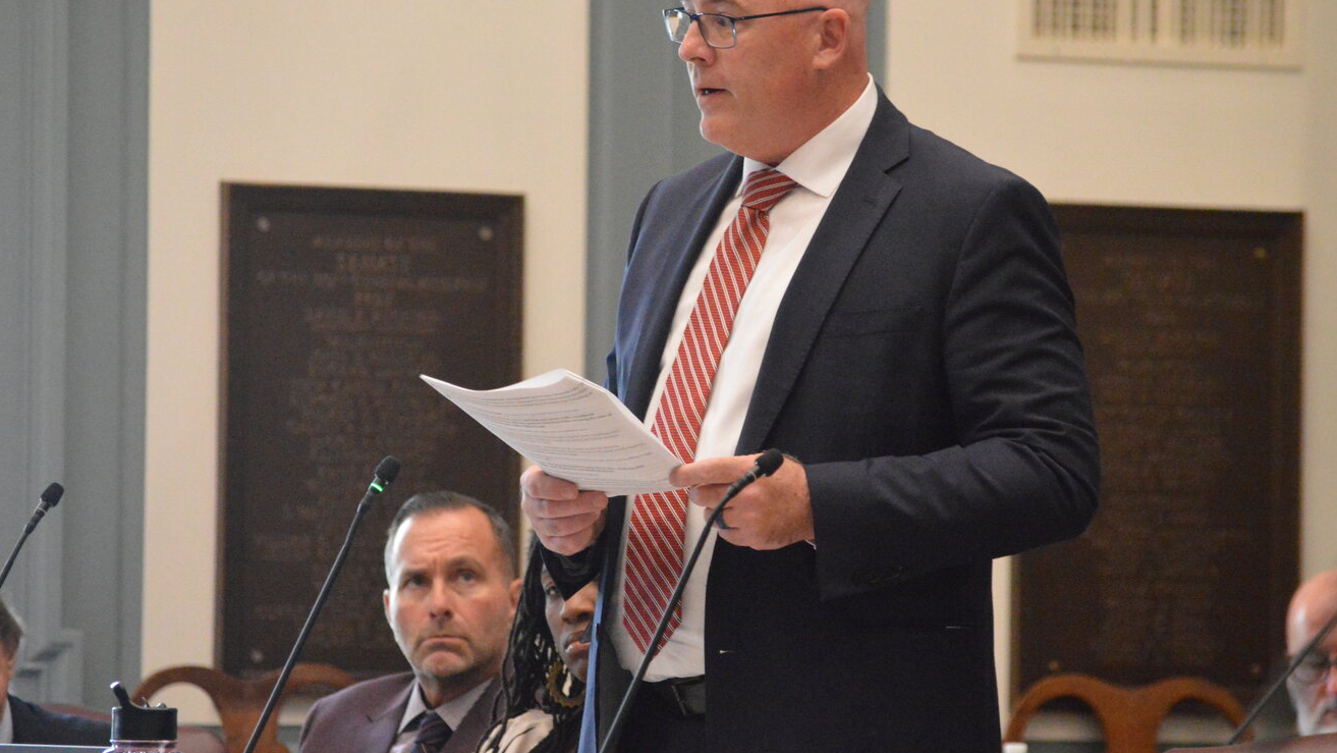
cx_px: 702
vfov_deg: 5.2
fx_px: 8261
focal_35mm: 233
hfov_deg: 9.3
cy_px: 374
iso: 6400
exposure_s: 1/200
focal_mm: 130
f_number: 4.8
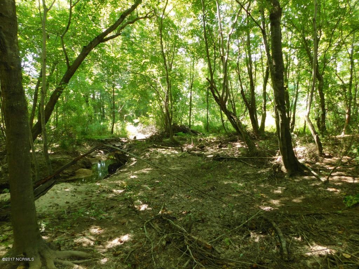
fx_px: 239
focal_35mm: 23
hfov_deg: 73.9
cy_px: 134
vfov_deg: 58.9
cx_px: 180
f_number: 3
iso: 125
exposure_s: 1/40
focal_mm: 4
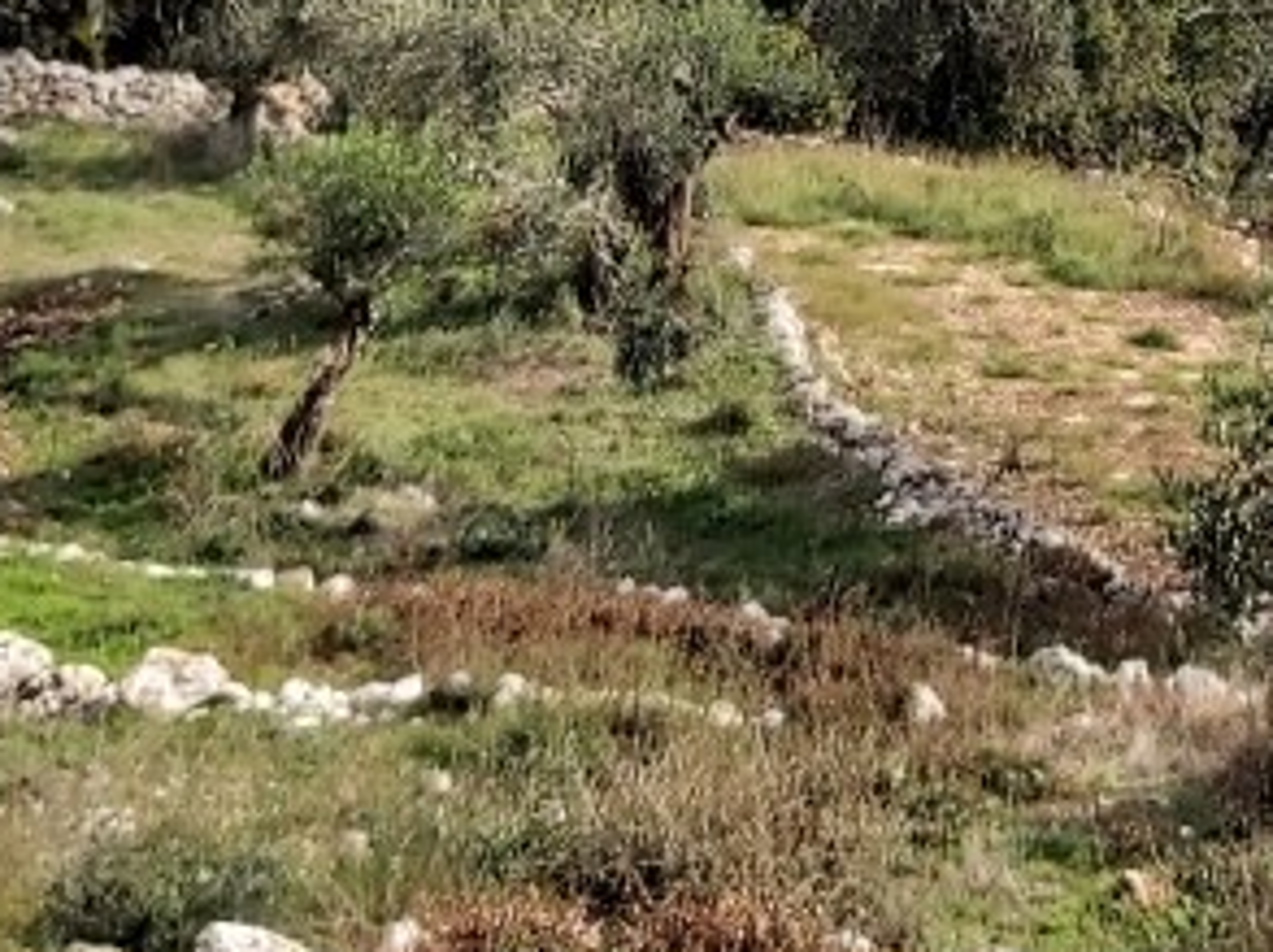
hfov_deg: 21.0
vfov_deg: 15.5
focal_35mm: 91
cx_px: 1190
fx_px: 3342
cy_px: -235
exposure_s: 1/2018
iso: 64
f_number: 1.7
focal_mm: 3.92
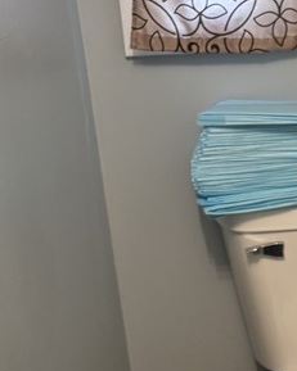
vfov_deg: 19.1
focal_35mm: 95
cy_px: 444
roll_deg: +2.4
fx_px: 1044
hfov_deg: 15.7
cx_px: 336
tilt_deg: -25.6
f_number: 1.6
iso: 100
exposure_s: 1/60
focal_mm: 5.96
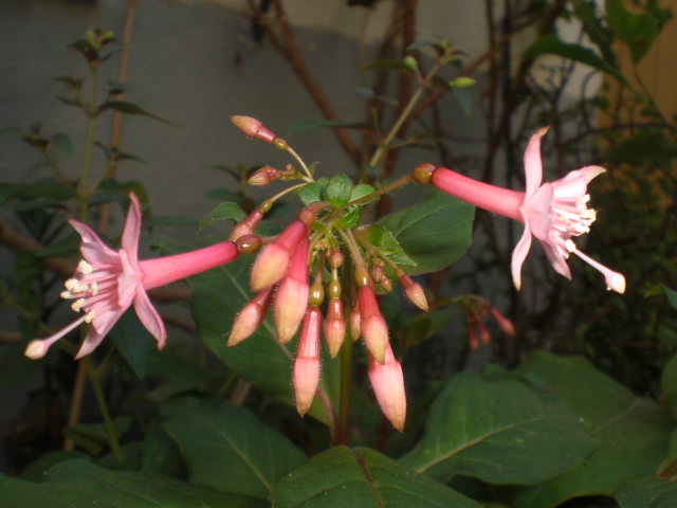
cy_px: 254
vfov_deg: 37.7
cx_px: 338
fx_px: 743
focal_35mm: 38
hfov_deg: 49.0
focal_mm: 6.3
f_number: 4.4
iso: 50
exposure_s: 1/100
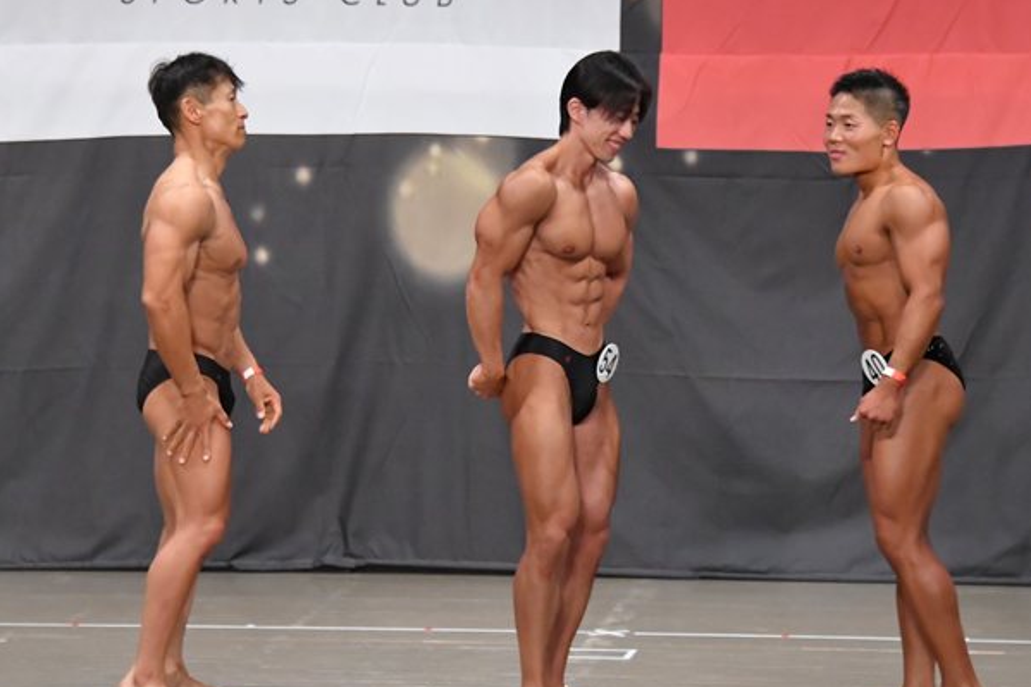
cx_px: 457
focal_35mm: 225
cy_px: 382
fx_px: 6442
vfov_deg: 6.1
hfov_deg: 9.2
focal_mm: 116
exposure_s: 1/400
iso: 6400
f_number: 5.6
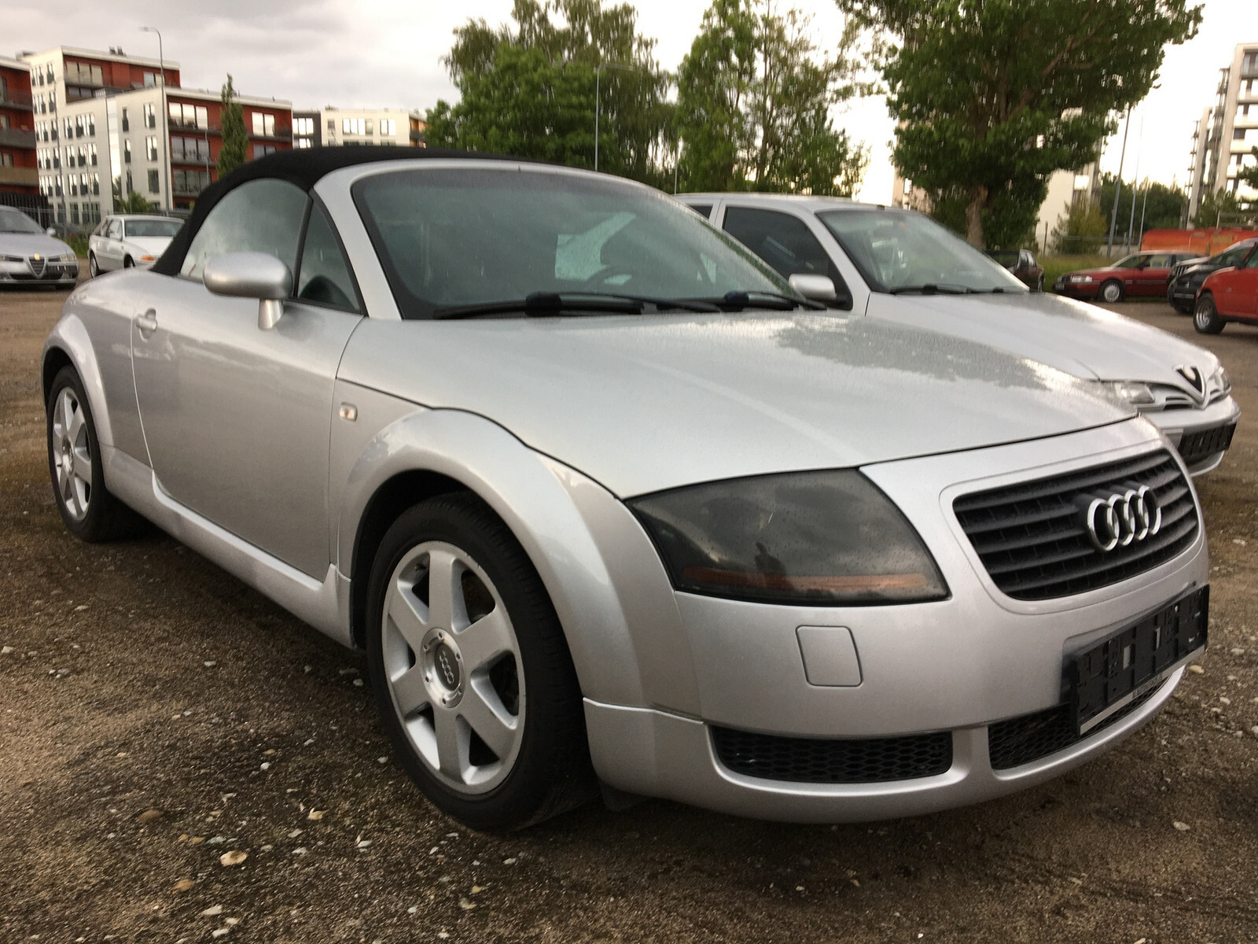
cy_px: 472
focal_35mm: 29
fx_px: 1054
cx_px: 629
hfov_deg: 61.7
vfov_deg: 48.2
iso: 25
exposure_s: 1/50
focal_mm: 4.15
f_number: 2.2
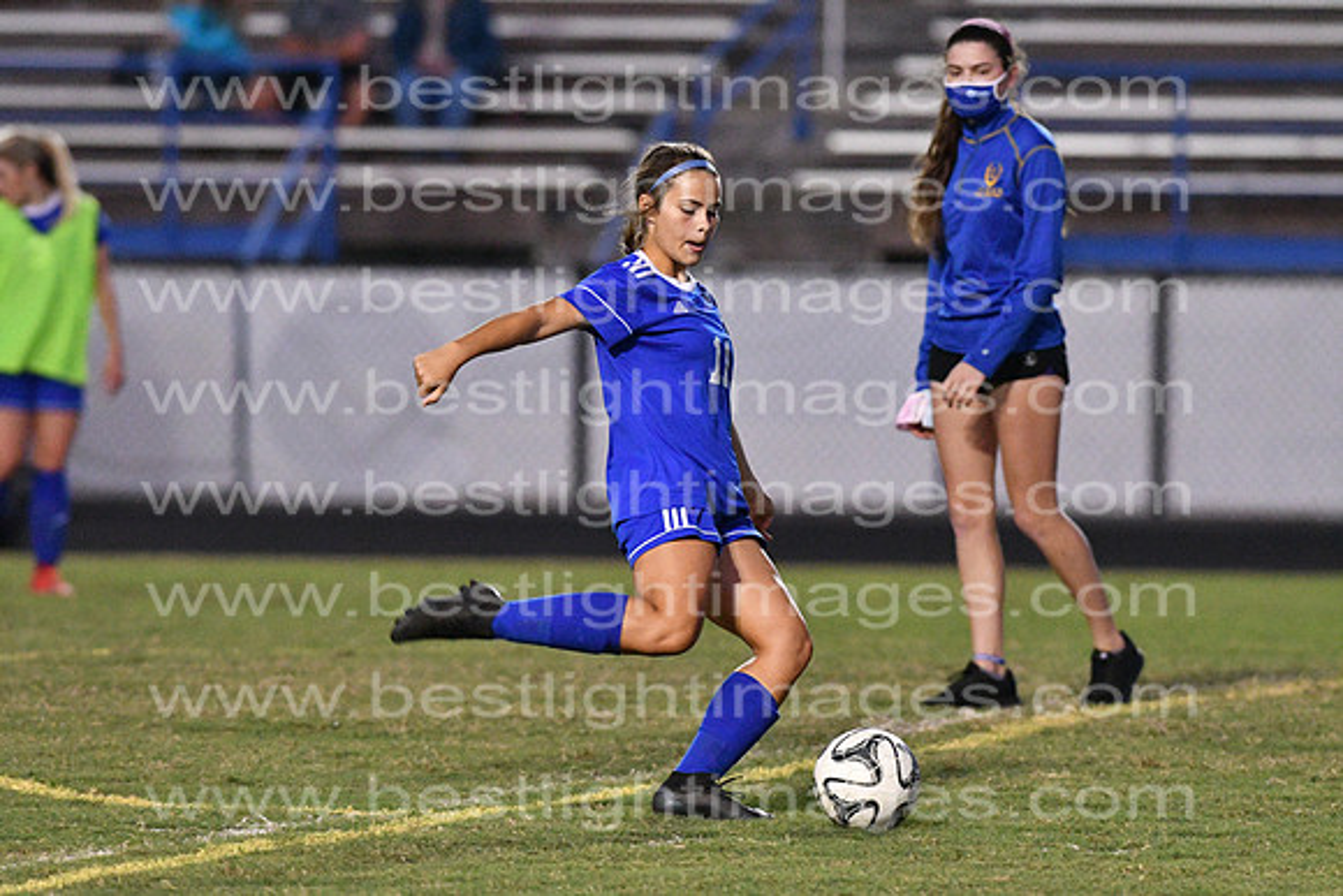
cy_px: 448
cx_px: 672
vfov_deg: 3.1
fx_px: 16791
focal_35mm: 450
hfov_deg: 4.6
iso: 10000
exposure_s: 1/800
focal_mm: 300
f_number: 3.5
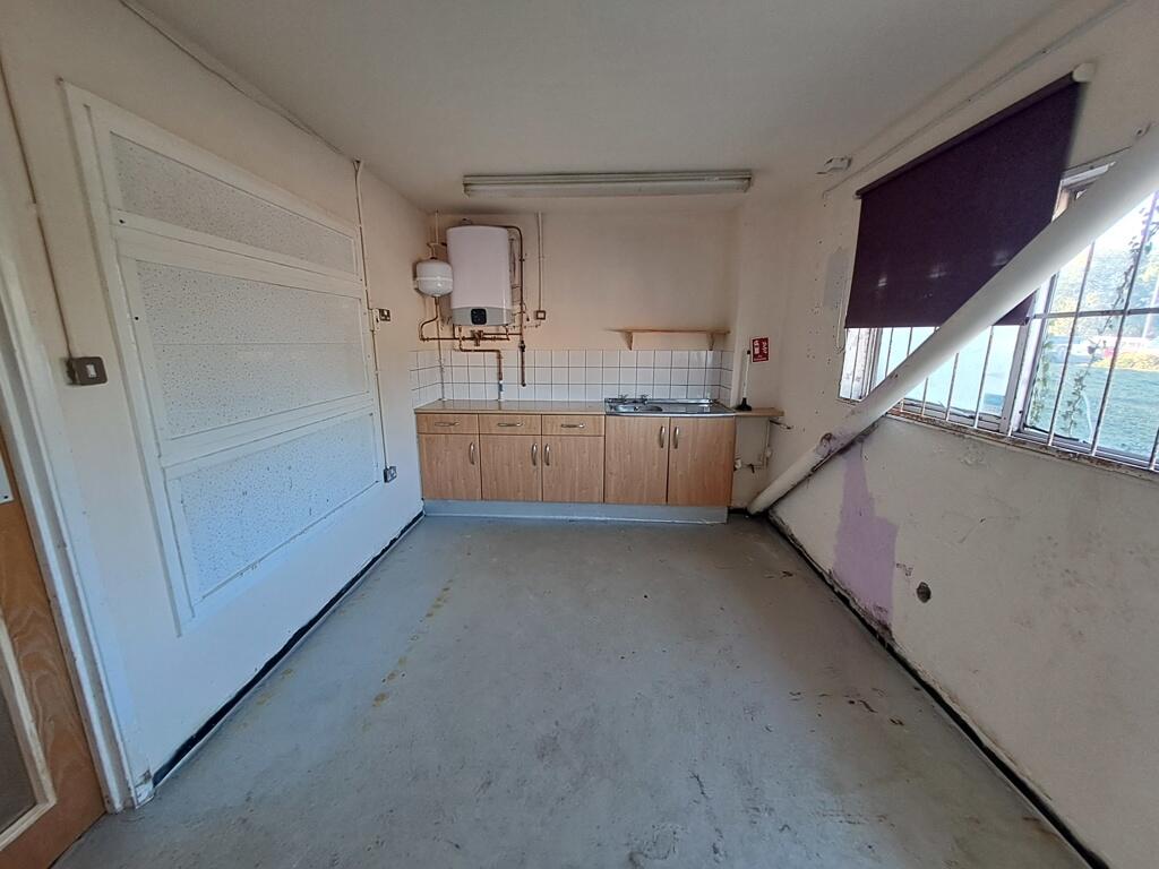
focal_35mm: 13
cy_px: 434
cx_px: 580
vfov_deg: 89.9
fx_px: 435
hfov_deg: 106.2
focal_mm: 1.42
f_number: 2.2
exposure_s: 1/50
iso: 80
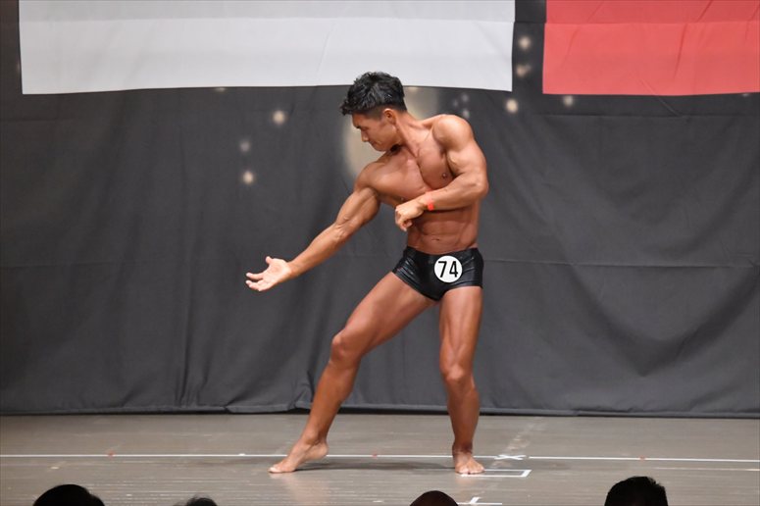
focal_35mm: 225
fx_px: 4748
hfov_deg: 9.2
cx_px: 380
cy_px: 253
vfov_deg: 6.1
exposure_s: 1/400
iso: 8000
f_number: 5.6
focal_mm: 150
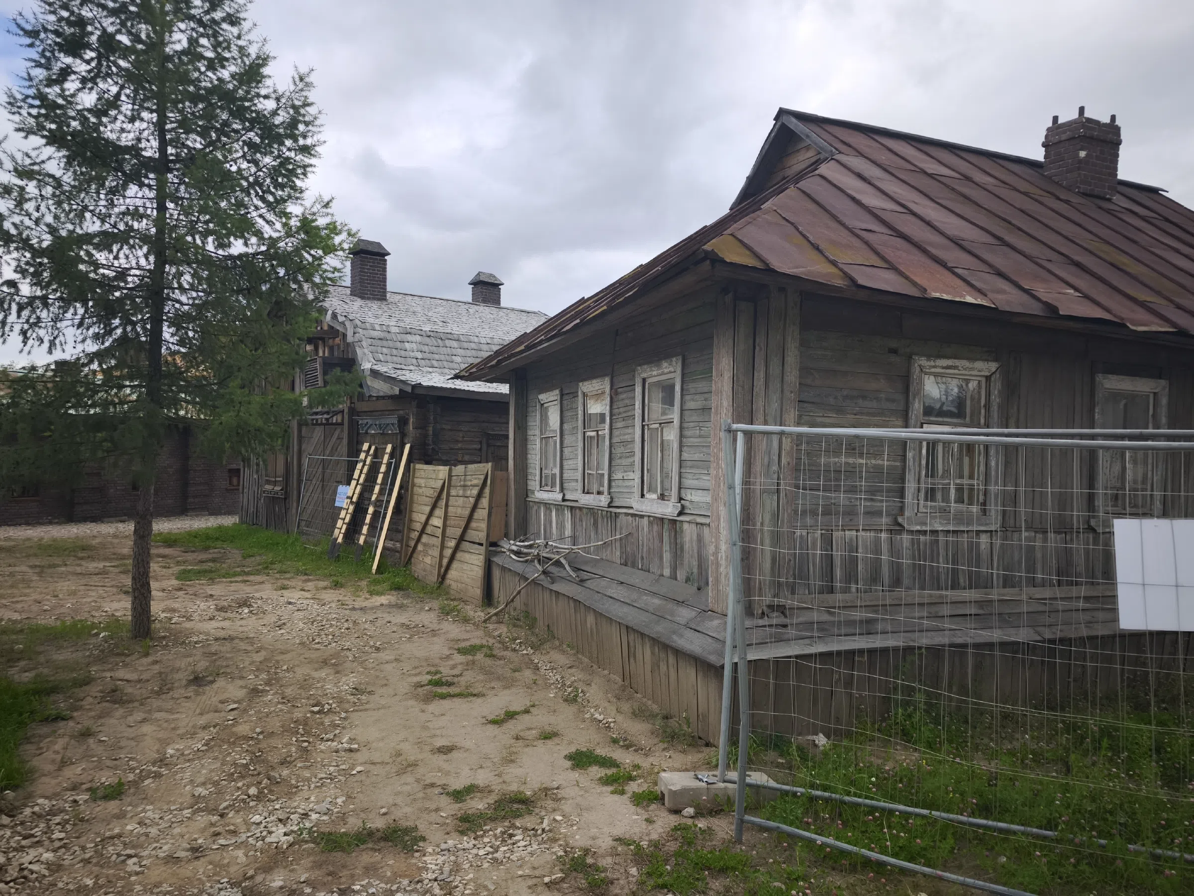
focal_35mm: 23
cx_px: 597
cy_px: 448
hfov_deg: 73.9
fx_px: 793
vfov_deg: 58.9
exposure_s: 1/918
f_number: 1.6
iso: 50
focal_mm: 6.57
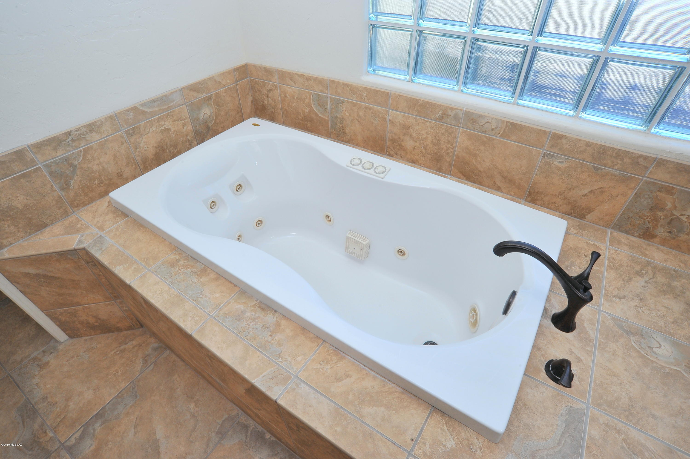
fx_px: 345
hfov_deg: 90.0
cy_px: 230
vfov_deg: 67.3
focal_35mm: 18
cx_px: 345
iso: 800
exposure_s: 1/30
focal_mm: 18
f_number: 18
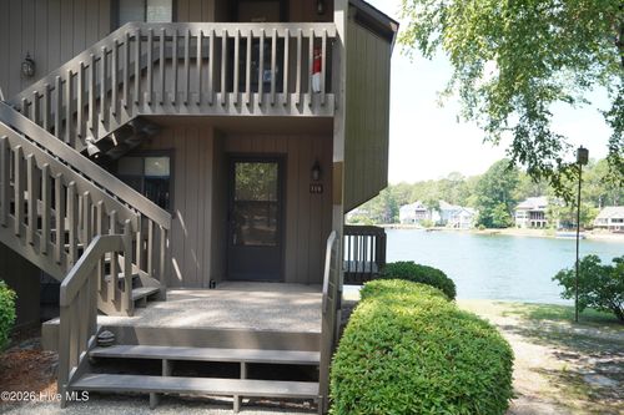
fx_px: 502
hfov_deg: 63.7
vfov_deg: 44.9
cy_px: 208
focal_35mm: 29
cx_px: 312
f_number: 5
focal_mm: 29
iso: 100
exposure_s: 1/100
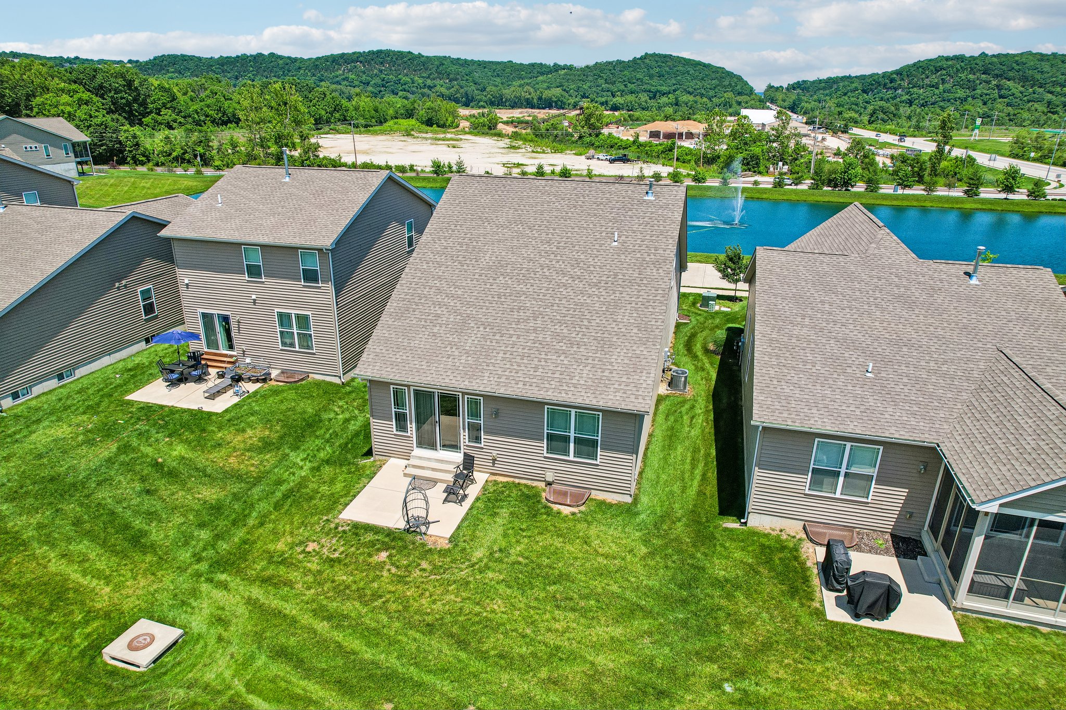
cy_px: 355
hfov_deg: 78.6
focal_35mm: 22
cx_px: 533
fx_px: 651
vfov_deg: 57.2
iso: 110
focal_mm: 8.4
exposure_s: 1/2500
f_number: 2.8
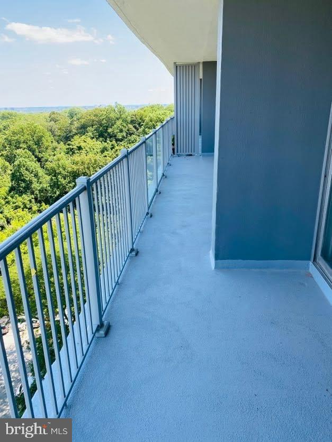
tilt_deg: -17.1
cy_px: 221
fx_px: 332
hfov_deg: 53.1
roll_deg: +2.0
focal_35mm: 26
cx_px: 166
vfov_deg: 67.3
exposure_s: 1/522
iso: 32
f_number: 1.8
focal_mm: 4.25
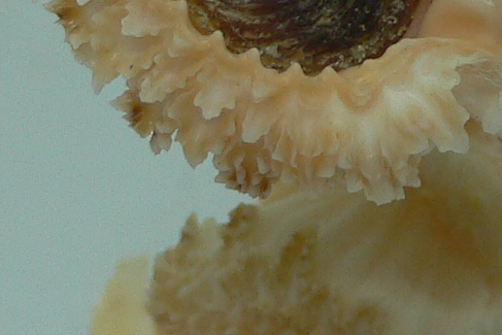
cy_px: -41
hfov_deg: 14.3
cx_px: 458
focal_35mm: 142
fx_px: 1981
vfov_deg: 9.6
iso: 80
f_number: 2.8
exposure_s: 1/60
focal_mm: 4.6
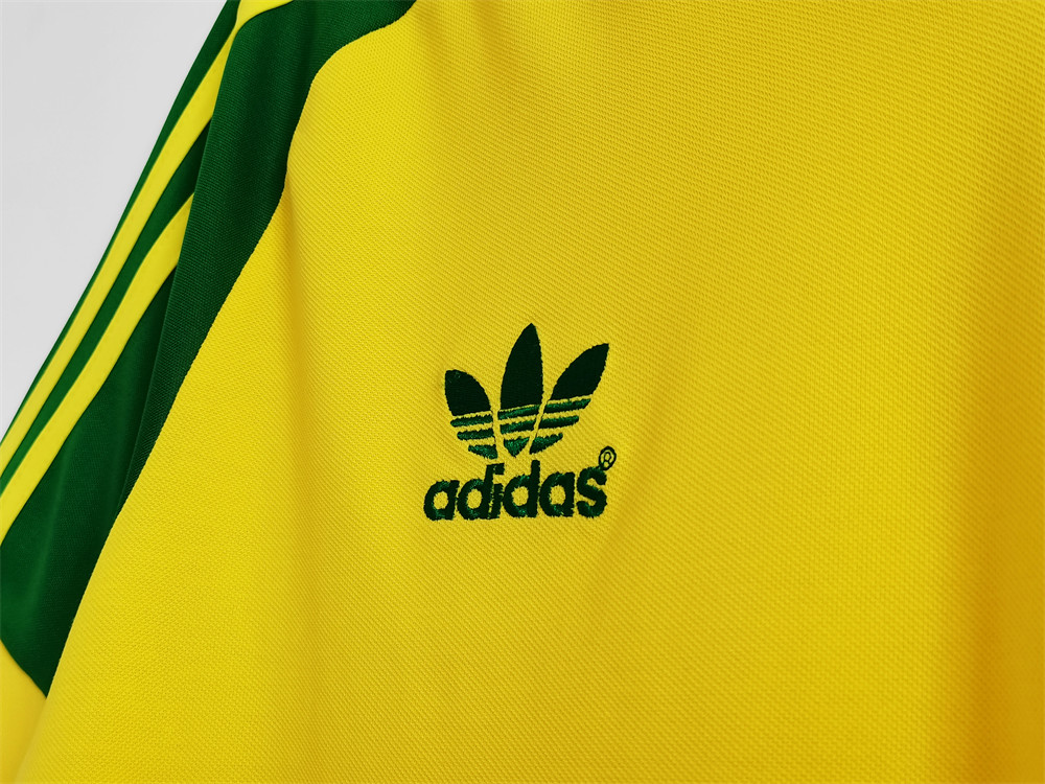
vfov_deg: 34.3
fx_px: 1268
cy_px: 392
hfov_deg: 44.8
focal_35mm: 42
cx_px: 522
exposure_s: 1/100
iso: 125
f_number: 1.8
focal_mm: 5.58
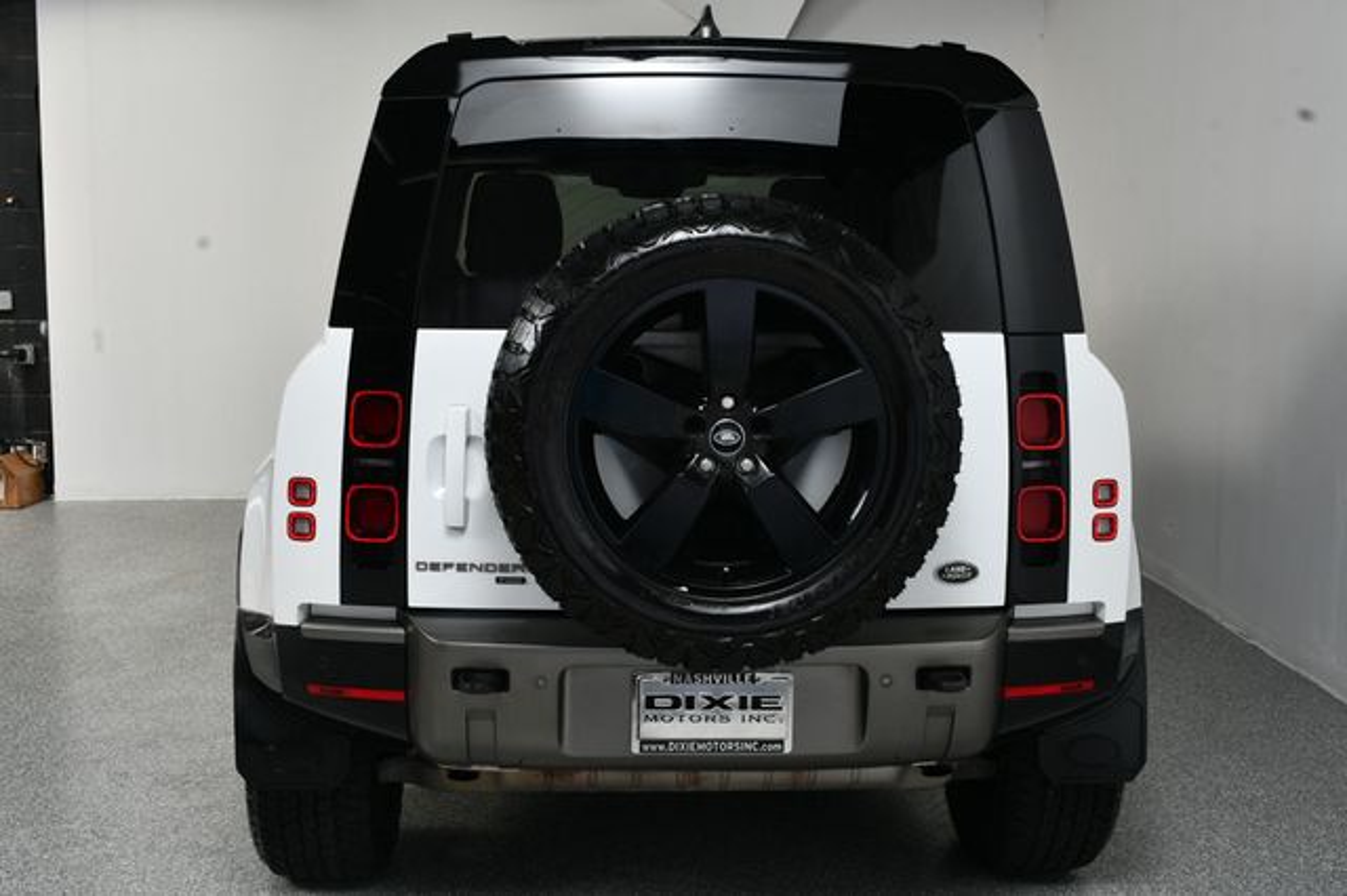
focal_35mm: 45
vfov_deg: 29.8
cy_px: 448
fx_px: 1683
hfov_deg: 43.6
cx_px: 674
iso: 100
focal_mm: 30
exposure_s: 1/160
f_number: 13
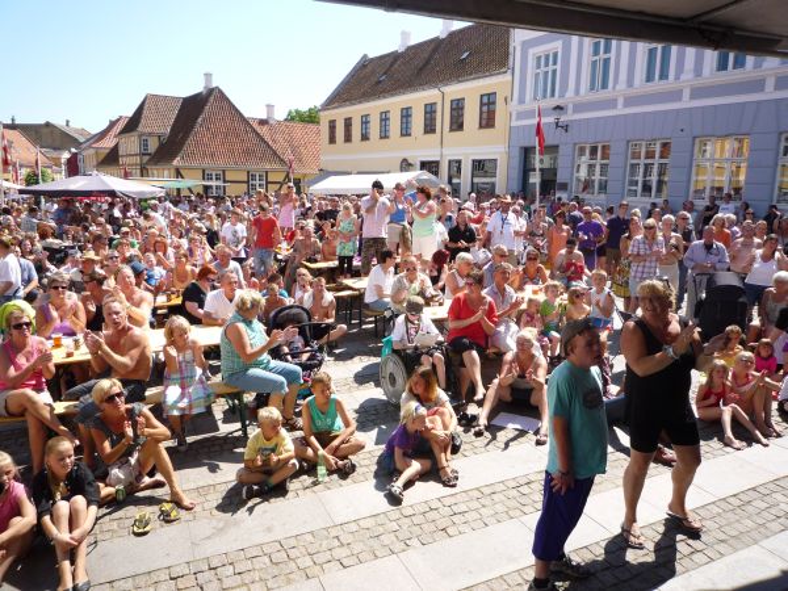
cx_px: 394
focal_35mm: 25
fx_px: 569
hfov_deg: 69.4
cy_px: 296
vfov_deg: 54.9
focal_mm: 4.4
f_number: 3.2
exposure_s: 1/640
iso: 100
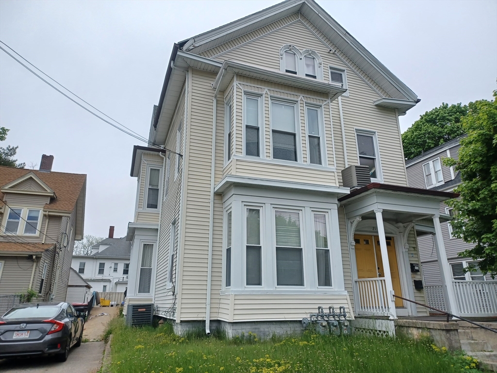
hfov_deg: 69.4
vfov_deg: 54.9
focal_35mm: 25
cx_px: 248
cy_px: 186
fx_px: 359
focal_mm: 4.6
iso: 32
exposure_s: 1/347
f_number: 1.8
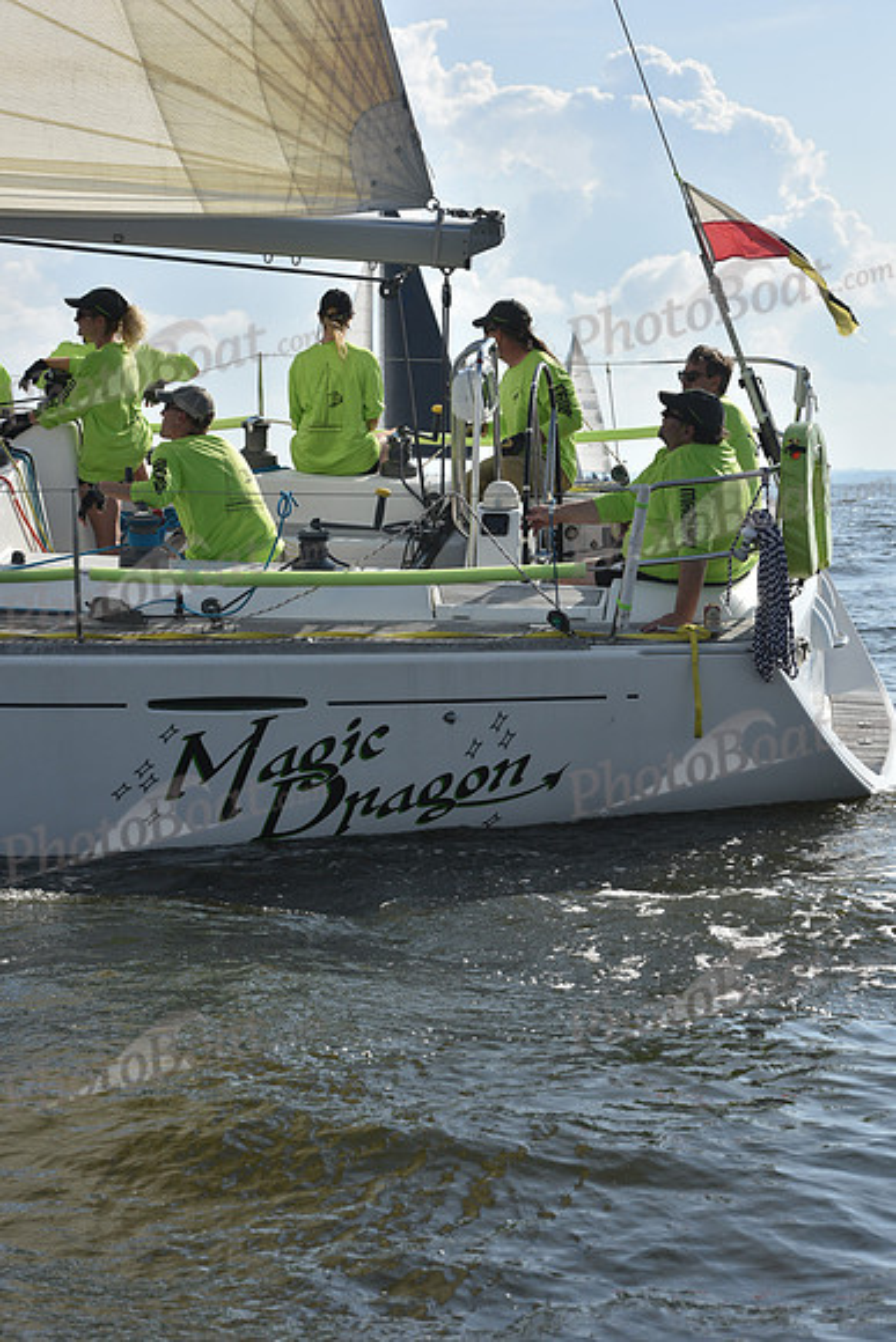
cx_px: 448
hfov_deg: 15.2
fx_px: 3358
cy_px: 671
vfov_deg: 22.6
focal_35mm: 90
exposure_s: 1/1250
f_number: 8
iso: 250
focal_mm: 90
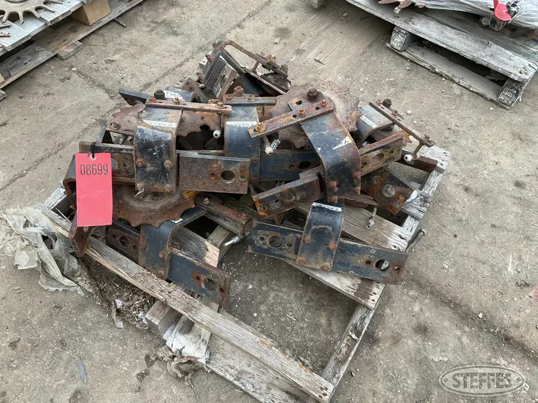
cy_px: 202
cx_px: 269
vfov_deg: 48.2
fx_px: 451
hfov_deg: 61.7
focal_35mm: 29
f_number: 1.8
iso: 20
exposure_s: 1/149
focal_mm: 3
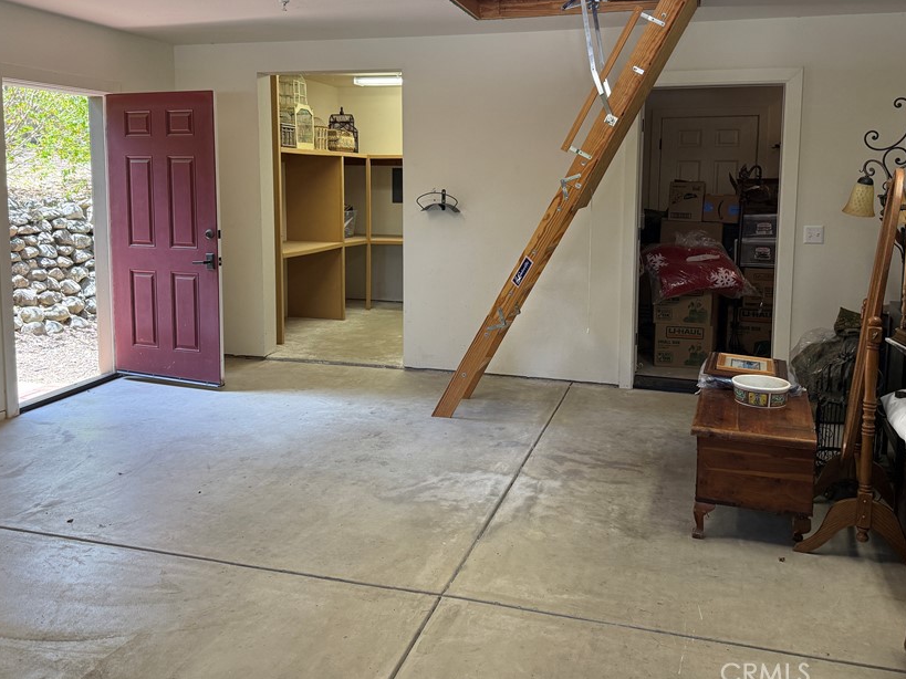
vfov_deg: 46.5
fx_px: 785
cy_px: 264
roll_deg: +0.3
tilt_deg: -5.3
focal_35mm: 30
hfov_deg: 60.0
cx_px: 467
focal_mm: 6.76
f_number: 1.78
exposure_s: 1/163
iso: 160
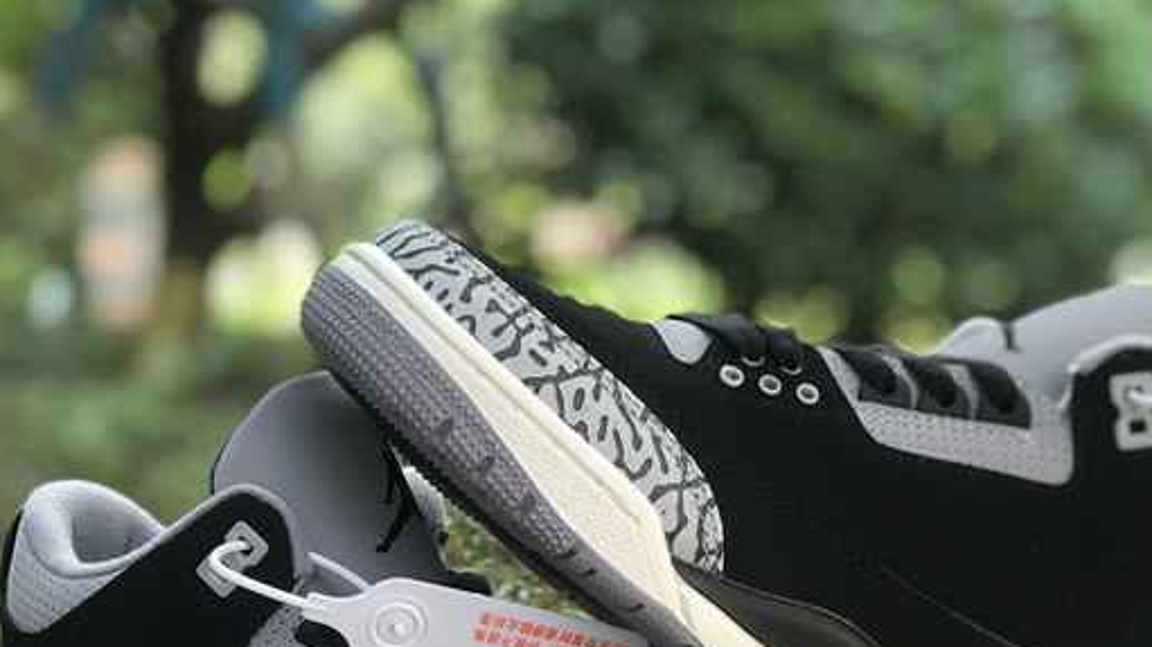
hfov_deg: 23.7
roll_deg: +0.2
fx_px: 2748
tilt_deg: -6.8
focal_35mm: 90
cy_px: 583
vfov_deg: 13.3
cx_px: 597
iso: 32
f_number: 2.8
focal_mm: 6.6
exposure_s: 1/100
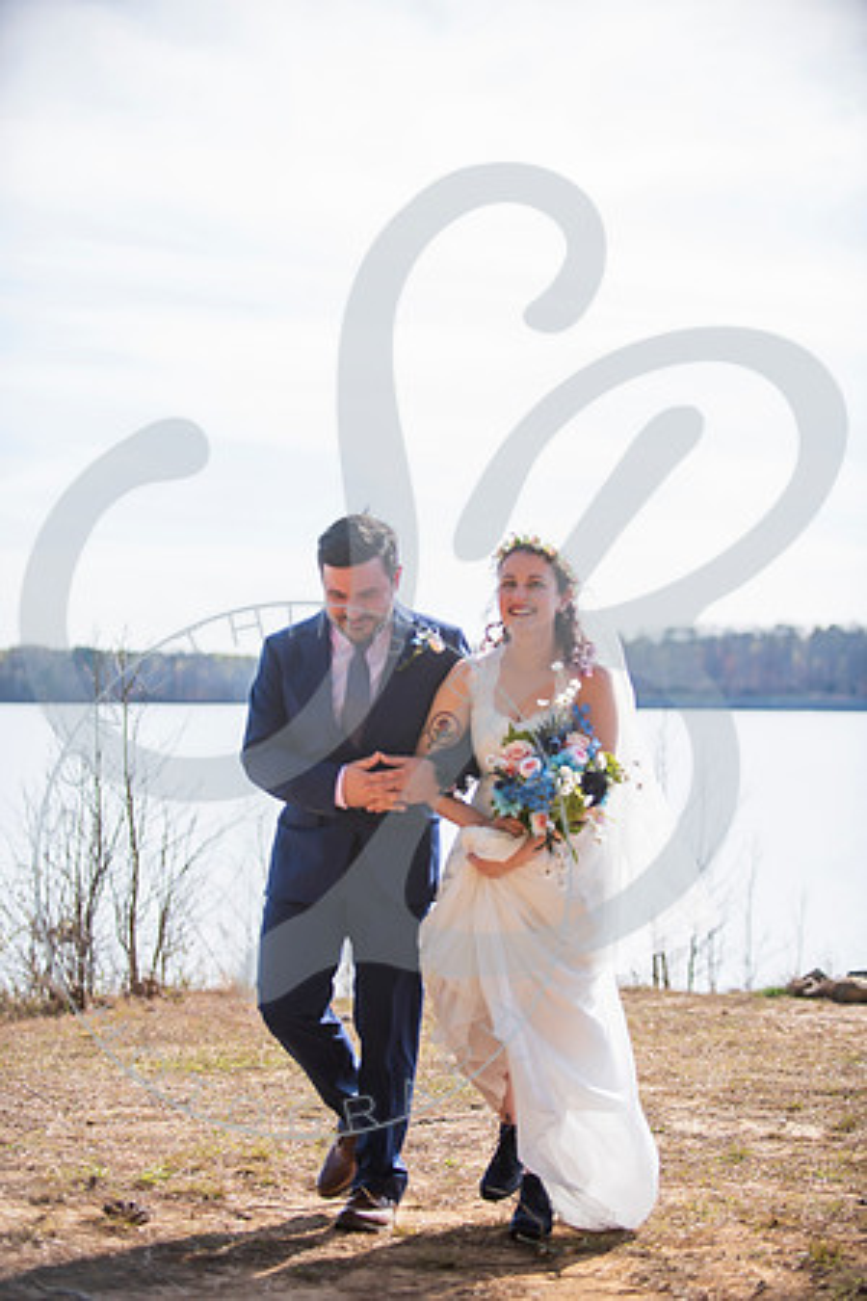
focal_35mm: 70
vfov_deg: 28.8
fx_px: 2529
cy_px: 650
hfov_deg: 19.5
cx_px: 434
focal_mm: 70
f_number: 2.8
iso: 100
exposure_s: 1/800
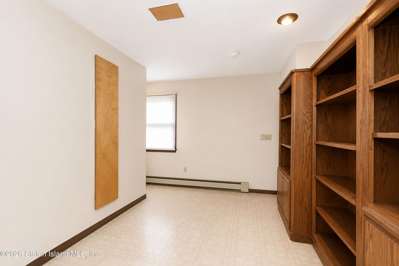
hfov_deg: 100.4
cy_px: 133
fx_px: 166
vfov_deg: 77.3
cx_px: 200
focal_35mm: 15
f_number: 8
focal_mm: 10
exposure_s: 1/60
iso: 1600
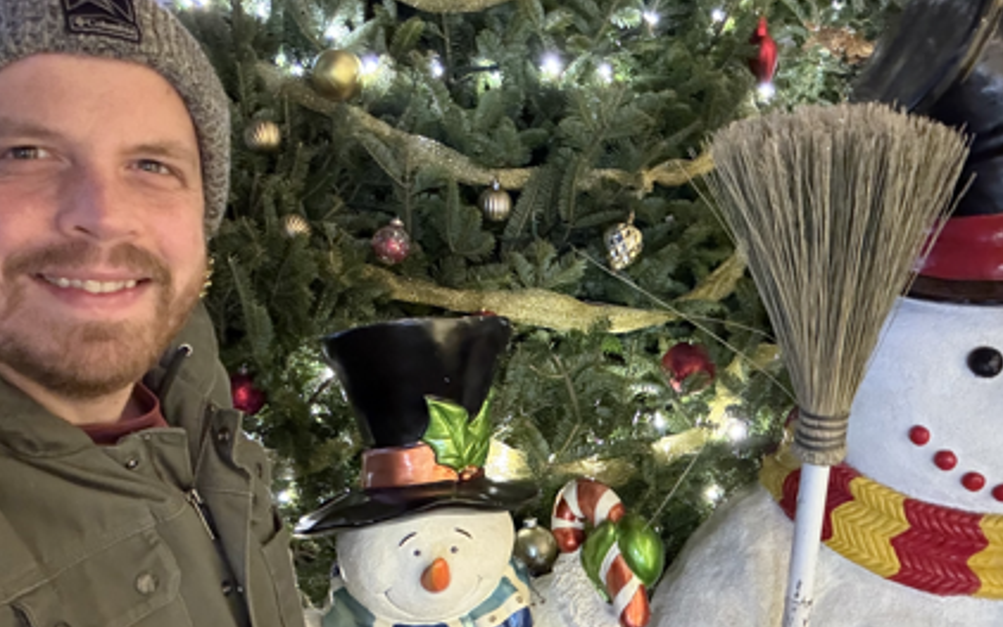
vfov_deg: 34.3
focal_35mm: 37
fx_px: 1012
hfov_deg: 52.1
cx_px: 639
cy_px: 378
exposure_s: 1/15
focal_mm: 2.69
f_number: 1.9
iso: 640
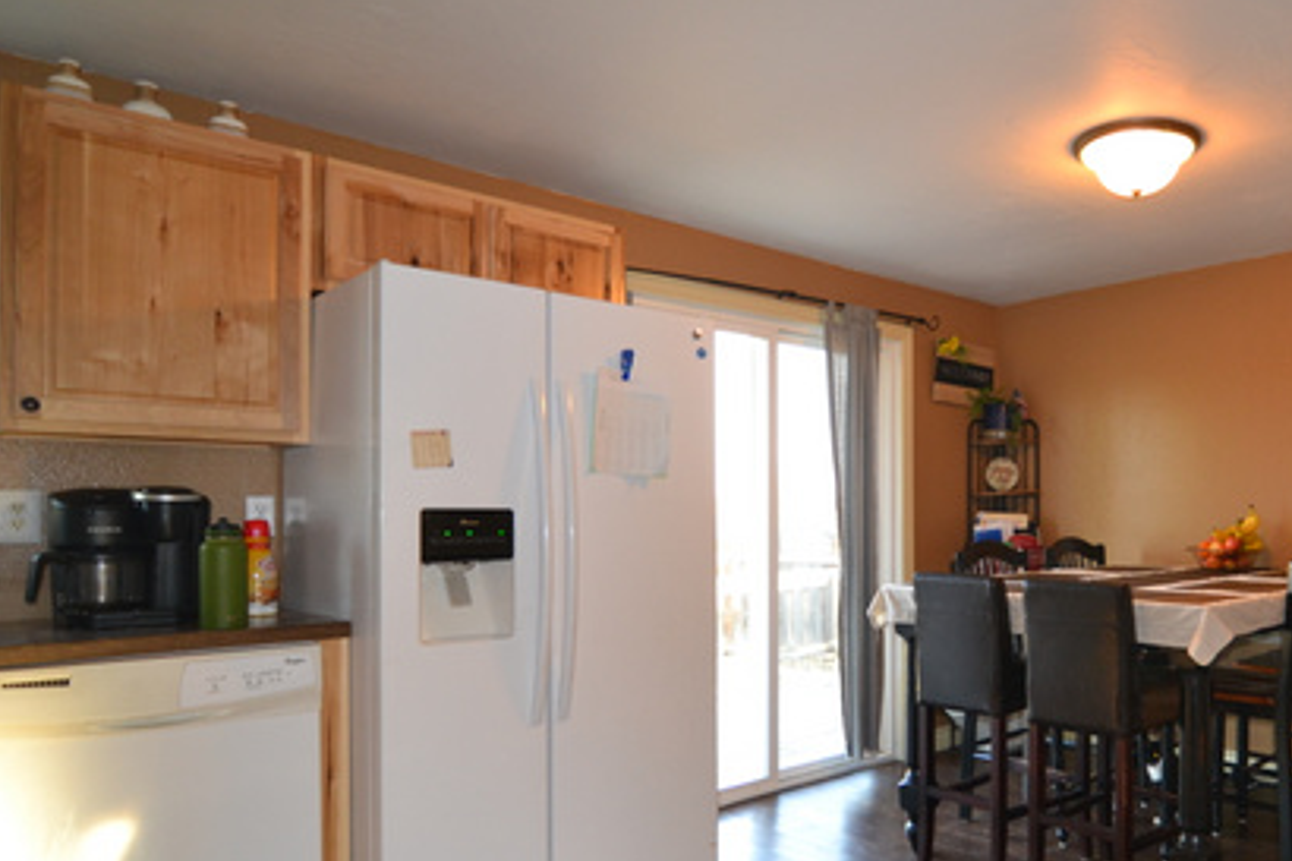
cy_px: 506
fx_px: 925
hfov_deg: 65.9
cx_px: 955
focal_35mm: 26
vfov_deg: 49.6
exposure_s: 1/60
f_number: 2.8
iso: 400
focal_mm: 11
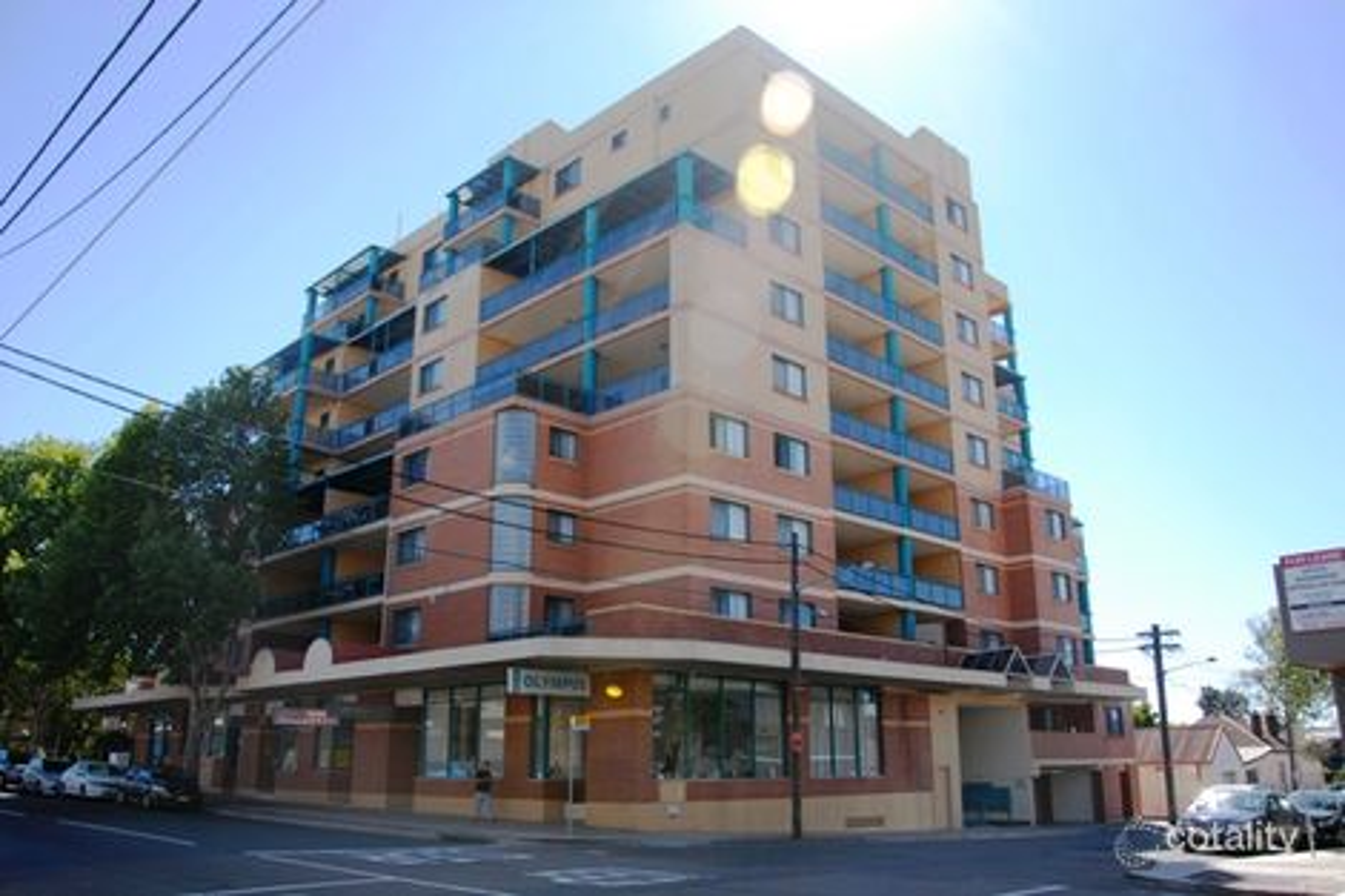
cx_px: 672
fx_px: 1008
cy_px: 448
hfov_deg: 67.4
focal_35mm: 27
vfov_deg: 47.9
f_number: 4.5
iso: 100
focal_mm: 18
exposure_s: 1/250
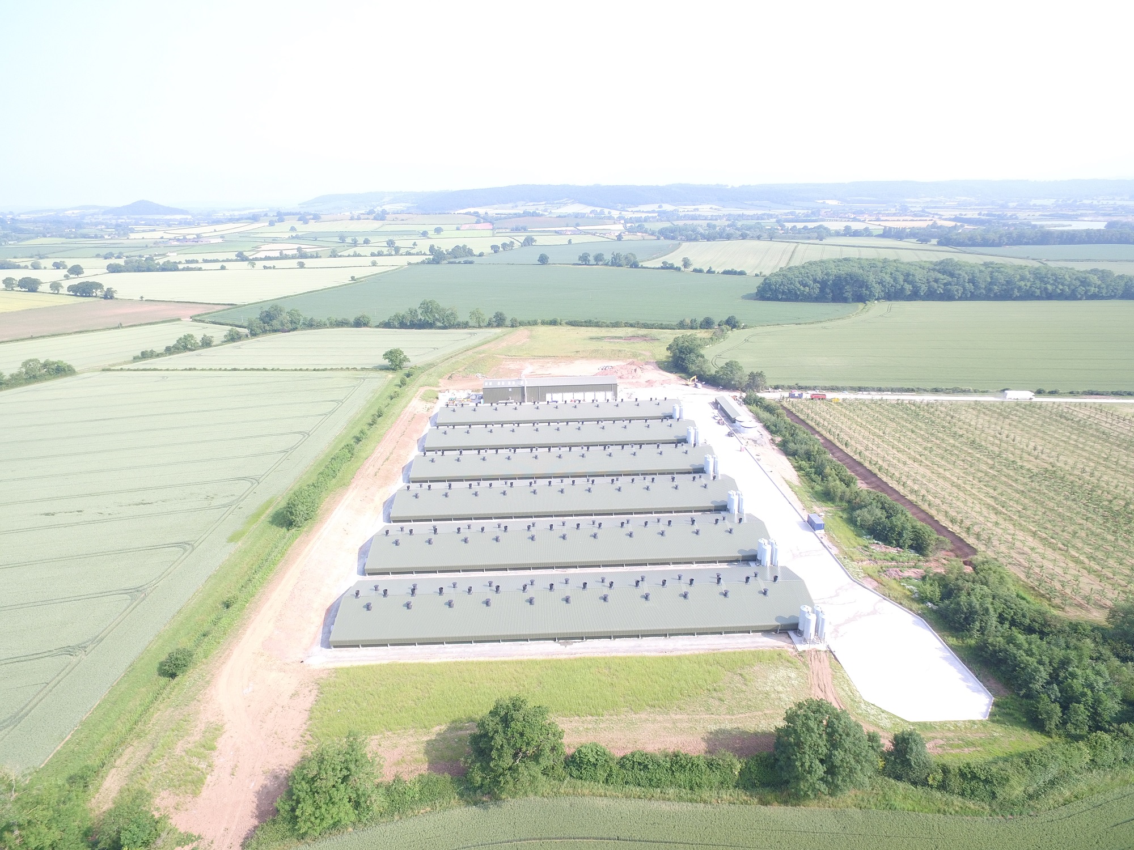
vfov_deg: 66.0
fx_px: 655
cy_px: 425
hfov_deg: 81.7
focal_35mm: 20
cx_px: 567
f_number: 2.8
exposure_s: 1/243
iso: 100
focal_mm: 3.61
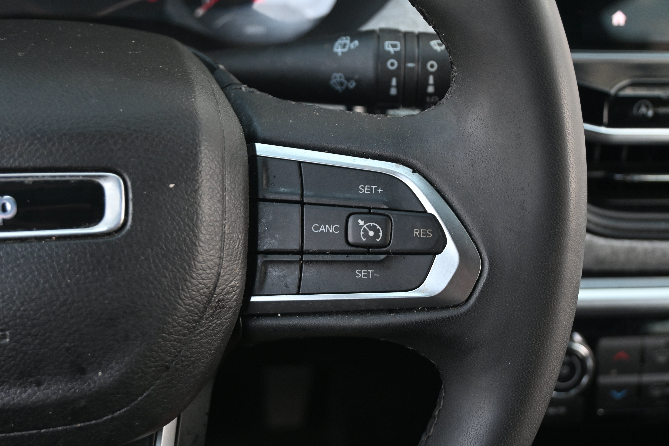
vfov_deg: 27.7
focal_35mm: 49
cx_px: 334
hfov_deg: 40.5
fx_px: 906
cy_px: 223
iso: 400
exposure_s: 1/100
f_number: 5
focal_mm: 32.5
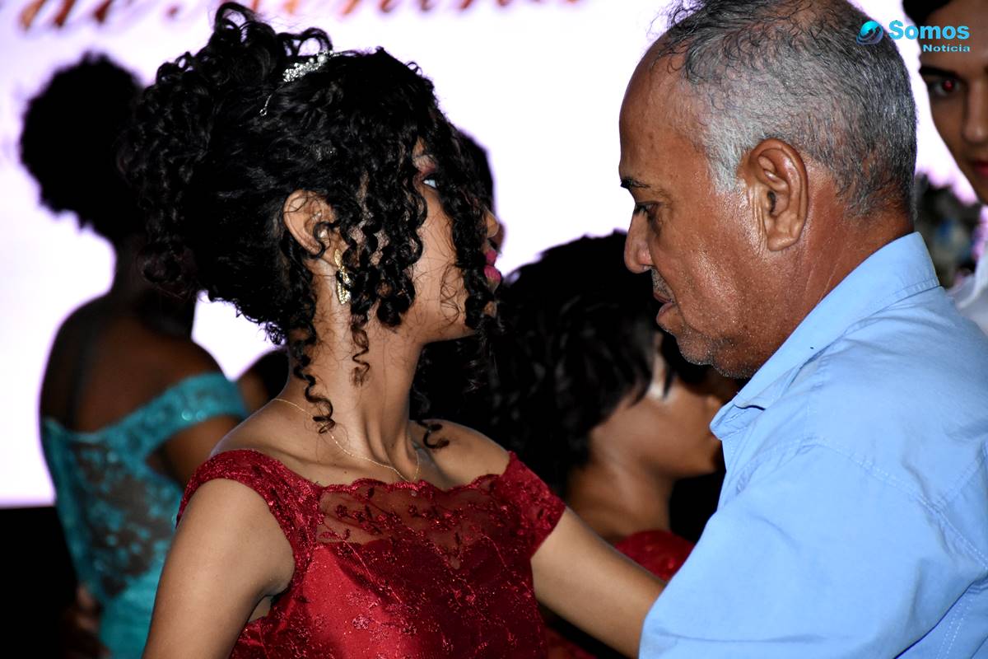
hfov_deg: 9.8
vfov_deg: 6.5
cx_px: 494
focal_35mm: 210
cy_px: 330
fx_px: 5763
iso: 2500
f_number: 5.6
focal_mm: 140
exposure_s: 1/100
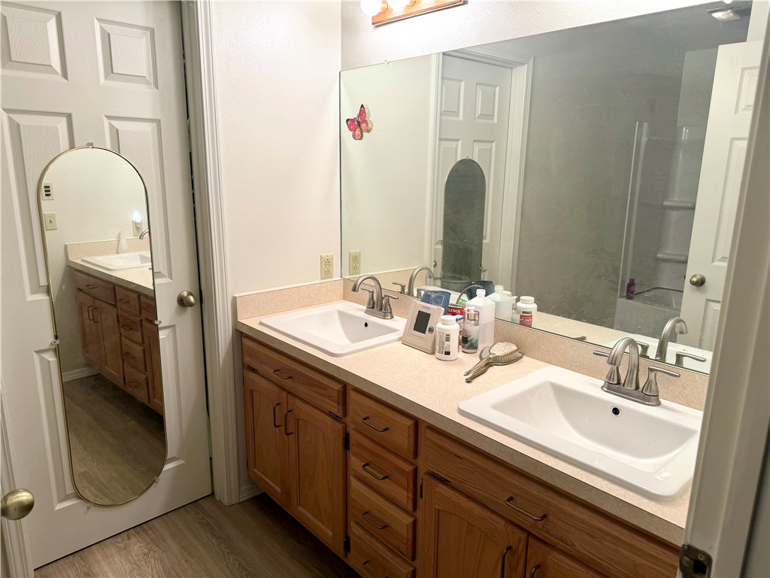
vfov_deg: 56.8
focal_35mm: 24
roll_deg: -0.1
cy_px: 289
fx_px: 534
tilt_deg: -13.4
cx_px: 385
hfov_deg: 71.6
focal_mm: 6.76
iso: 125
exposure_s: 1/60
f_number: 1.78
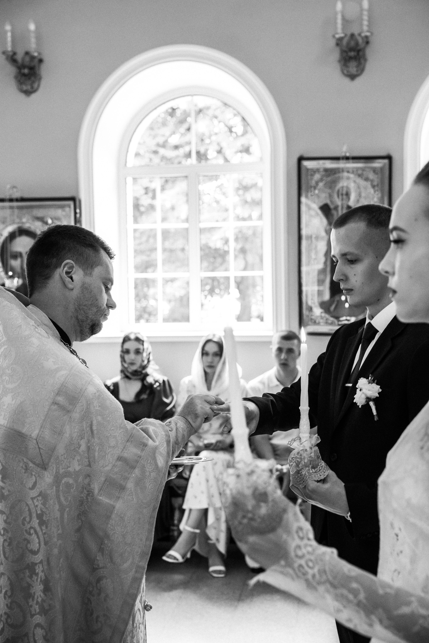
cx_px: 214
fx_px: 878
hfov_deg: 27.5
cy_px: 322
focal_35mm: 49
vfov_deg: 40.3
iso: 8000
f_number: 4.5
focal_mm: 49.1
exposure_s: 1/250
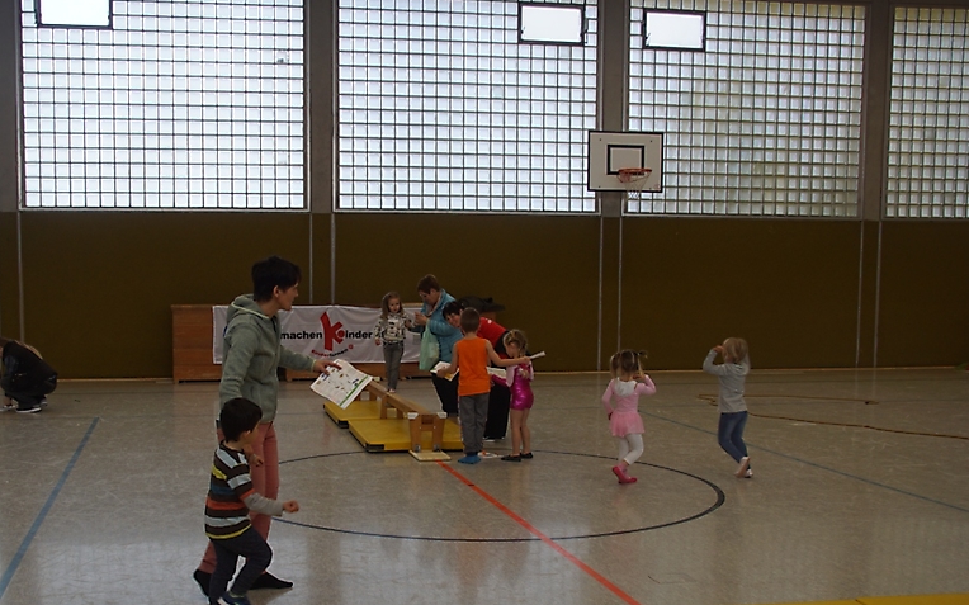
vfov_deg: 29.1
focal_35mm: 44
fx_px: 1162
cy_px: 377
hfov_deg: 45.1
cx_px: 390
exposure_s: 1/60
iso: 200
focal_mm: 22
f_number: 4
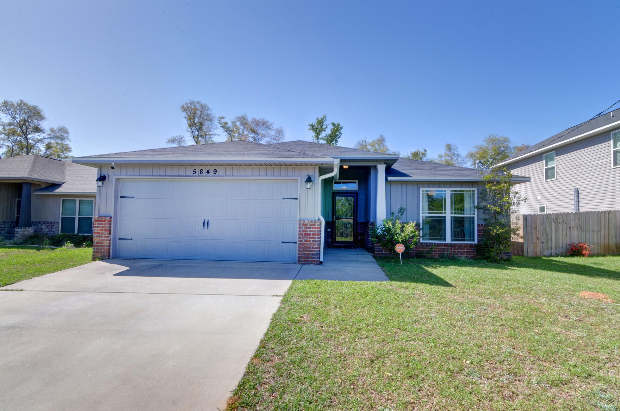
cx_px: 310
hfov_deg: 95.1
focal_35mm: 16
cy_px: 206
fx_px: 284
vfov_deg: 71.8
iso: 100
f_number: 22
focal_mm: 11
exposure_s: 1/60
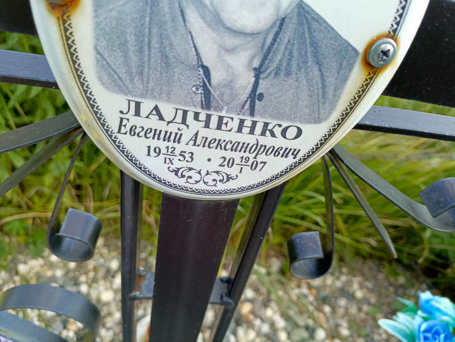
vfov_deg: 54.9
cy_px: 171
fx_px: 329
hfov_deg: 69.4
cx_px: 228
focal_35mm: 25
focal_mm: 4.76
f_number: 1.69
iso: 112
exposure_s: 1/283
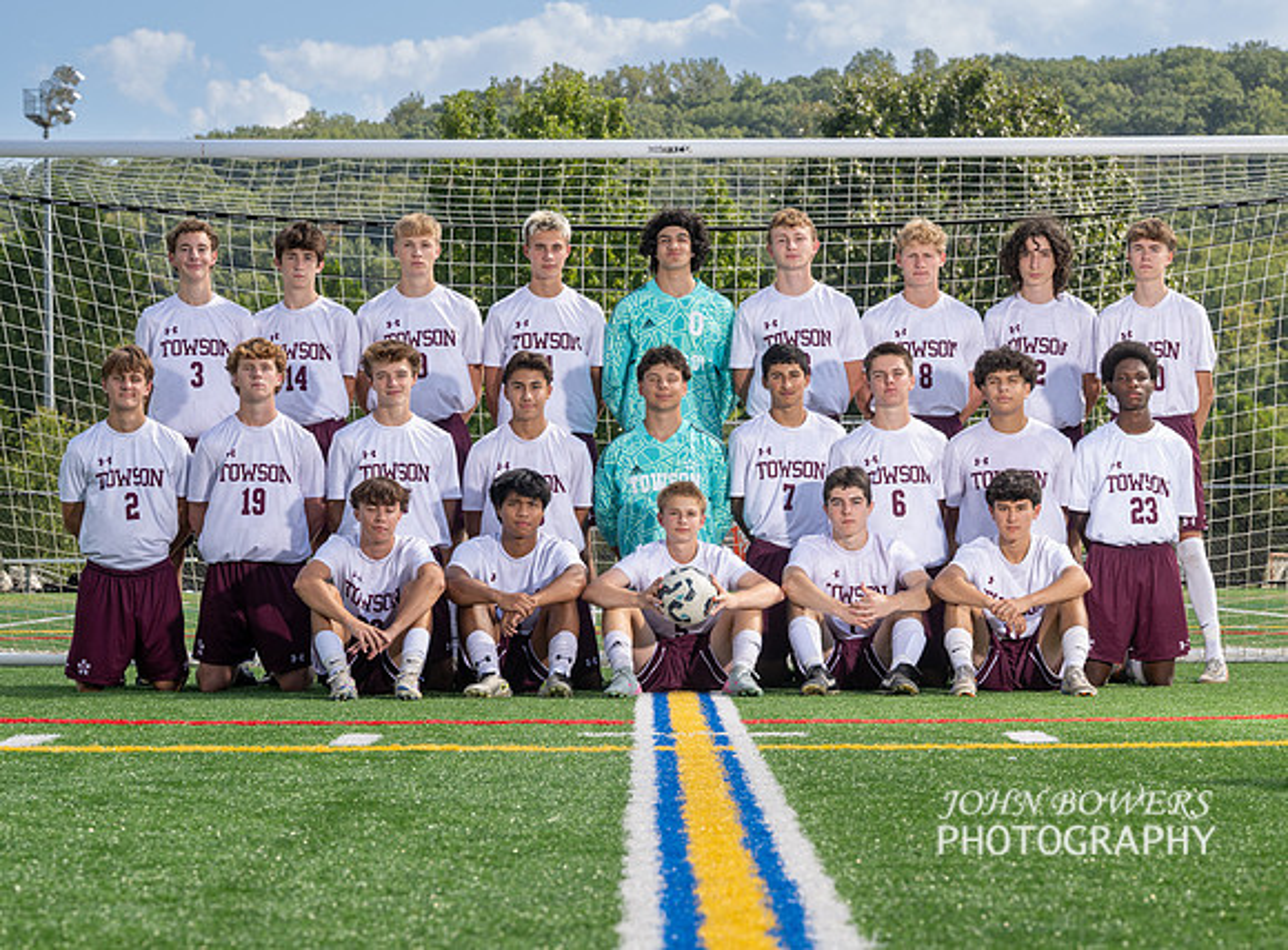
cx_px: 659
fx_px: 4603
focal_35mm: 124
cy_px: 565
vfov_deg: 11.8
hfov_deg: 15.9
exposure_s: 1/160
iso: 100
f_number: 7.1
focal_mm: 86
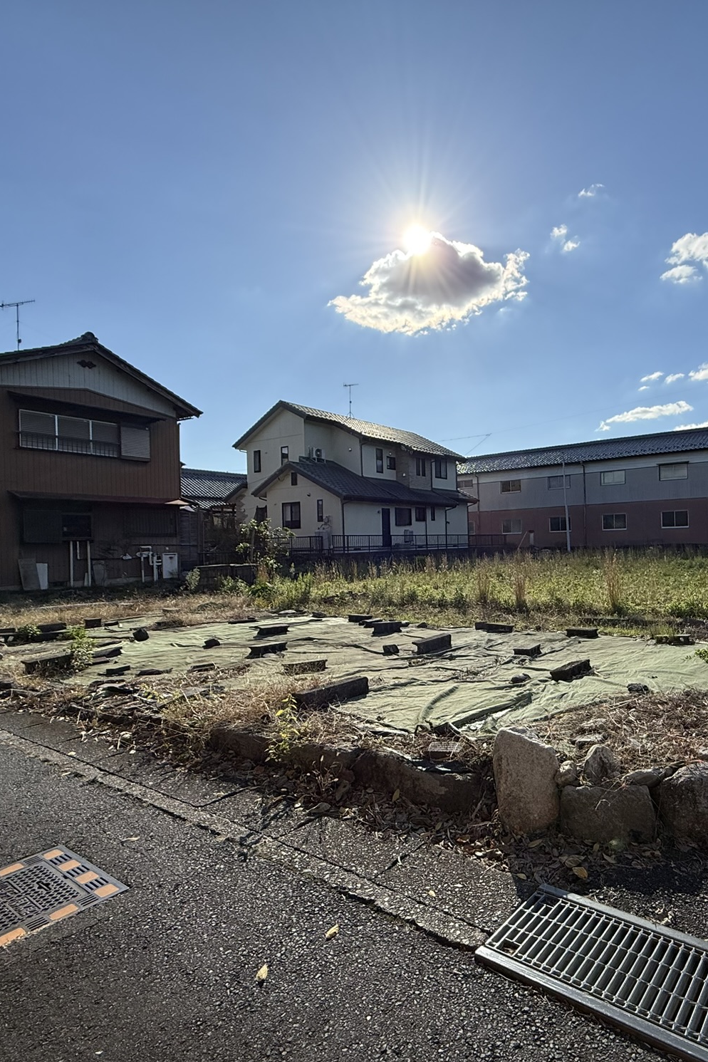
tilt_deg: +0.5
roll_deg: +1.5
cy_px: 541
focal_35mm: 20
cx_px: 521
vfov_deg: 84.0
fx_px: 590
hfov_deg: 59.0
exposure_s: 1/2717
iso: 50
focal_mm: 2.22
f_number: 2.2
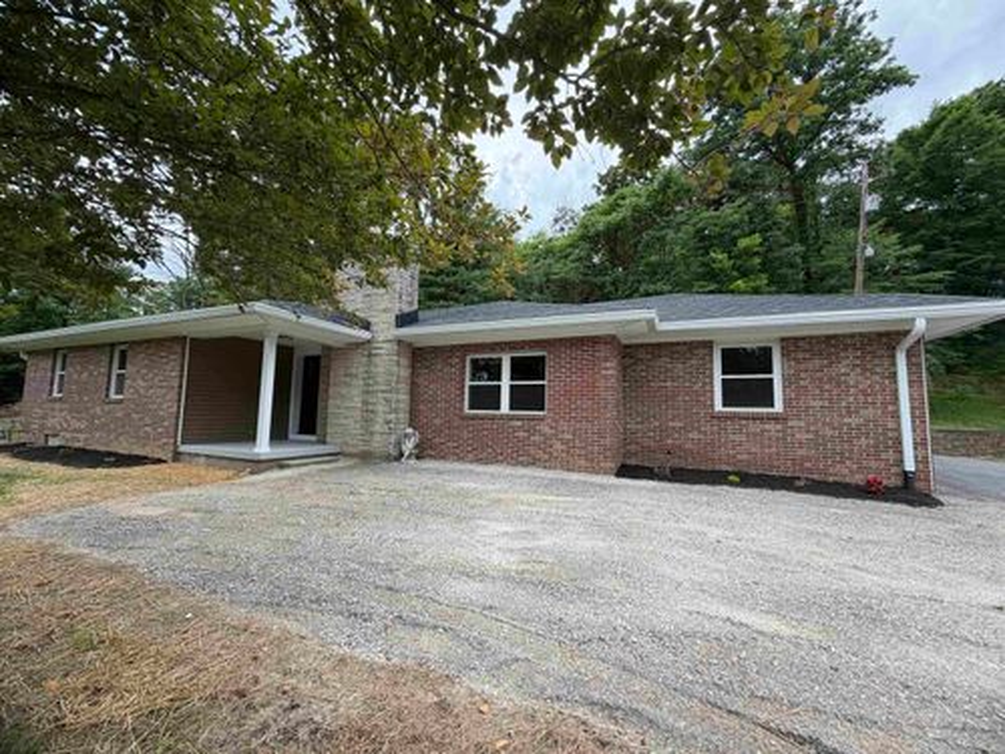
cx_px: 502
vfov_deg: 85.7
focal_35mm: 14
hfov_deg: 102.1
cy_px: 377
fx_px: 406
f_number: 2.2
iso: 50
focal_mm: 2.22
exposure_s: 1/176
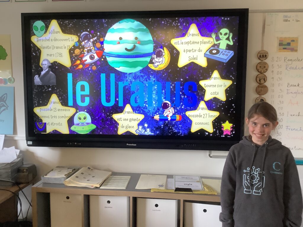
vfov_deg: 45.4
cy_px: 114
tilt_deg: -6.0
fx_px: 271
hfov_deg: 58.4
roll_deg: +0.1
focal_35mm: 31
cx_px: 152
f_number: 2.4
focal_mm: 3.3
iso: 200
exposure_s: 1/60
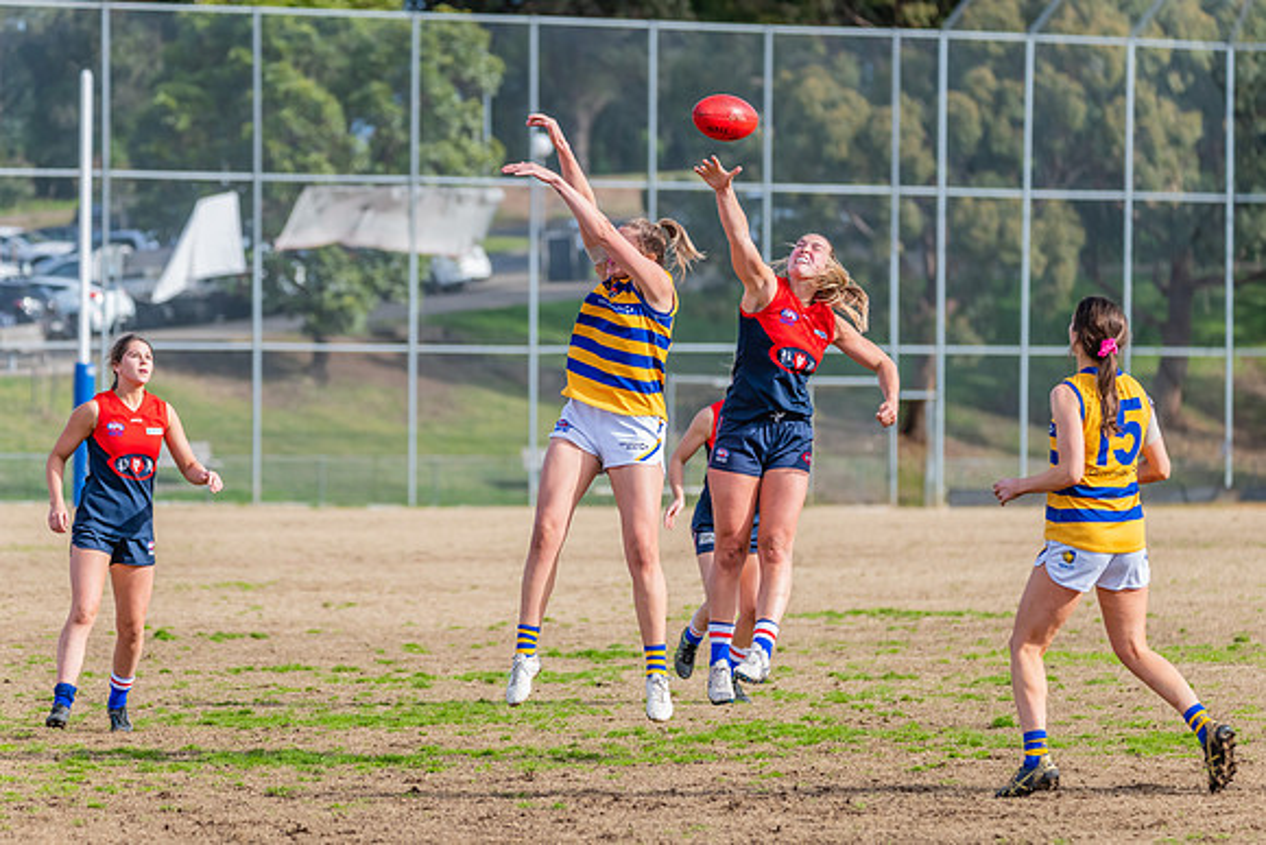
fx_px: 9260
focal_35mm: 263
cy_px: 436
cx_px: 620
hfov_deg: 7.8
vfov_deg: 5.2
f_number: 7.1
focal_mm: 250
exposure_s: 1/1600
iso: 800
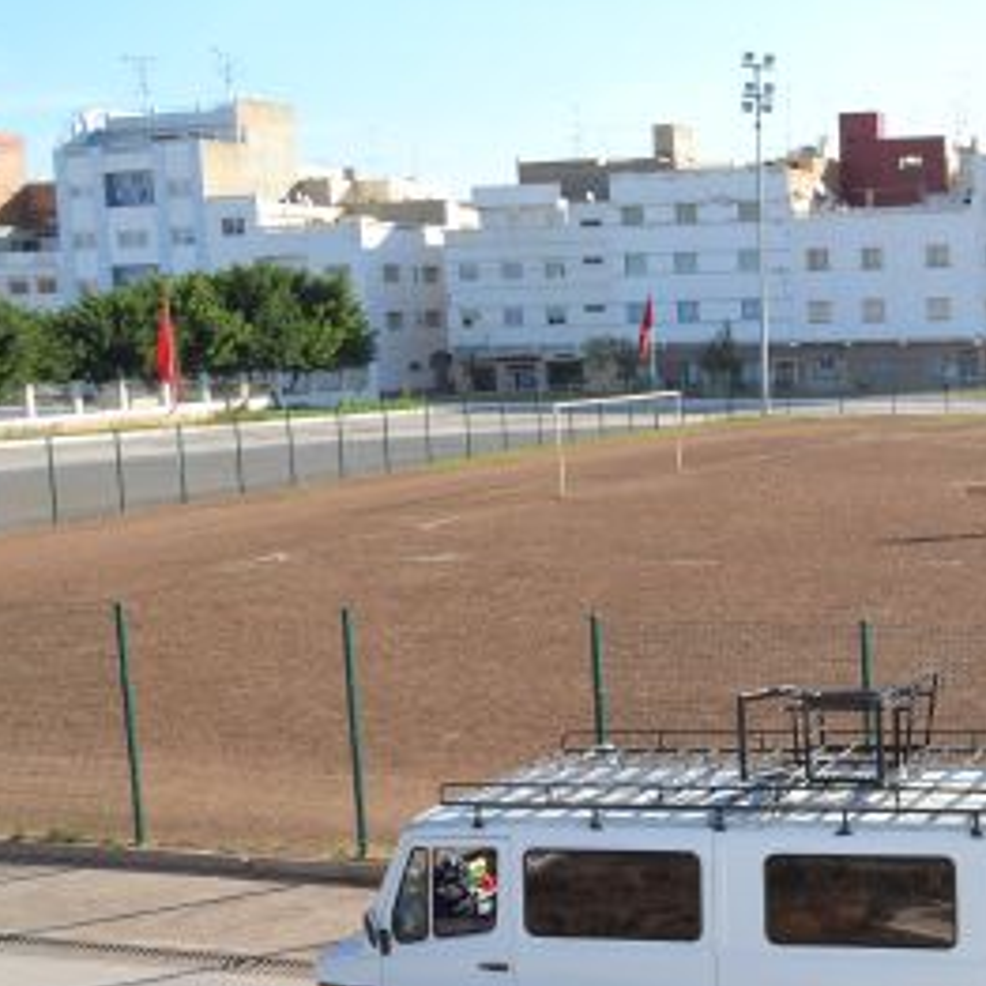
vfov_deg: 30.5
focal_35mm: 56
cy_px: 583
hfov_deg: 28.1
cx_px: 1061
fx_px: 1805
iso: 100
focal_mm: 18
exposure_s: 1/250
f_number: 8
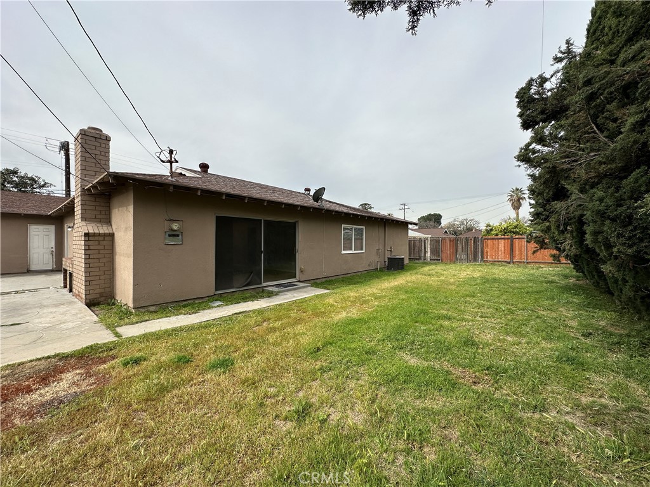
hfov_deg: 102.1
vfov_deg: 85.7
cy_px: 244
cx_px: 325
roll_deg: -0.3
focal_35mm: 14
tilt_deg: +0.0
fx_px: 263
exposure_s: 1/1795
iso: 40
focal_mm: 2.22
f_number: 2.2
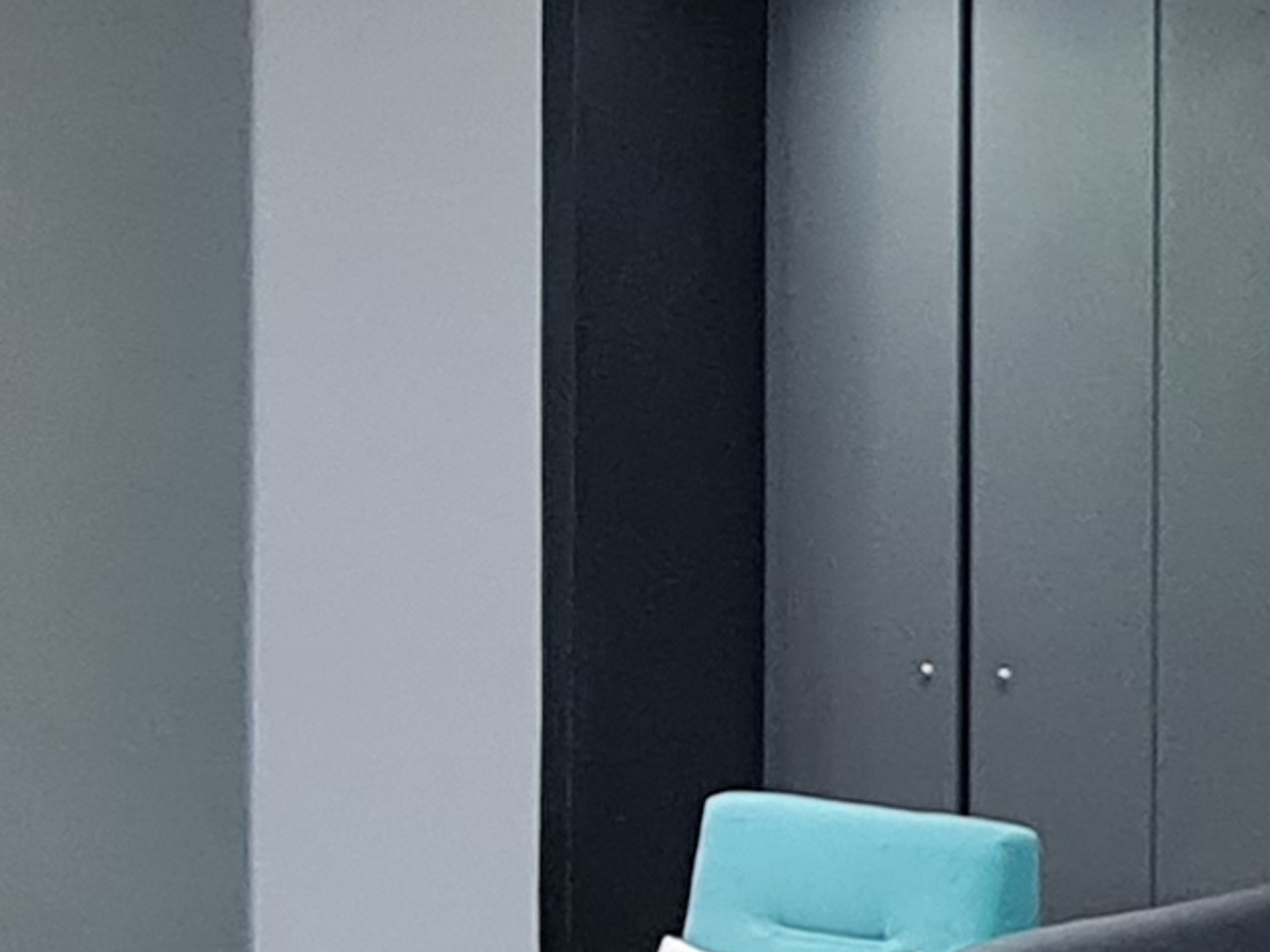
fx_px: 3045
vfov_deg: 17.8
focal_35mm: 83
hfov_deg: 21.3
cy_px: 428
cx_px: 1652
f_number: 2.2
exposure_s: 1/33
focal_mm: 2.2
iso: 320
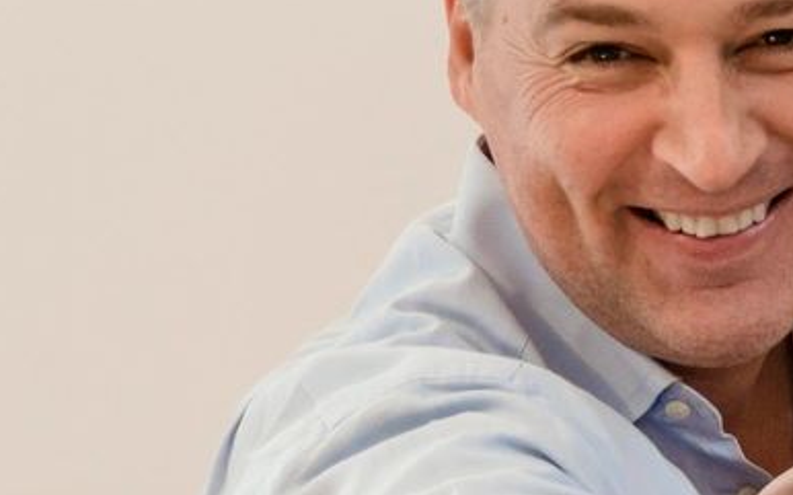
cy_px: 96
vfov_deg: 4.9
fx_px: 5812
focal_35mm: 269
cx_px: 1772
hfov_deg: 7.4
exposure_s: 1/125
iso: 320
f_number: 2.8
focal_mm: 48
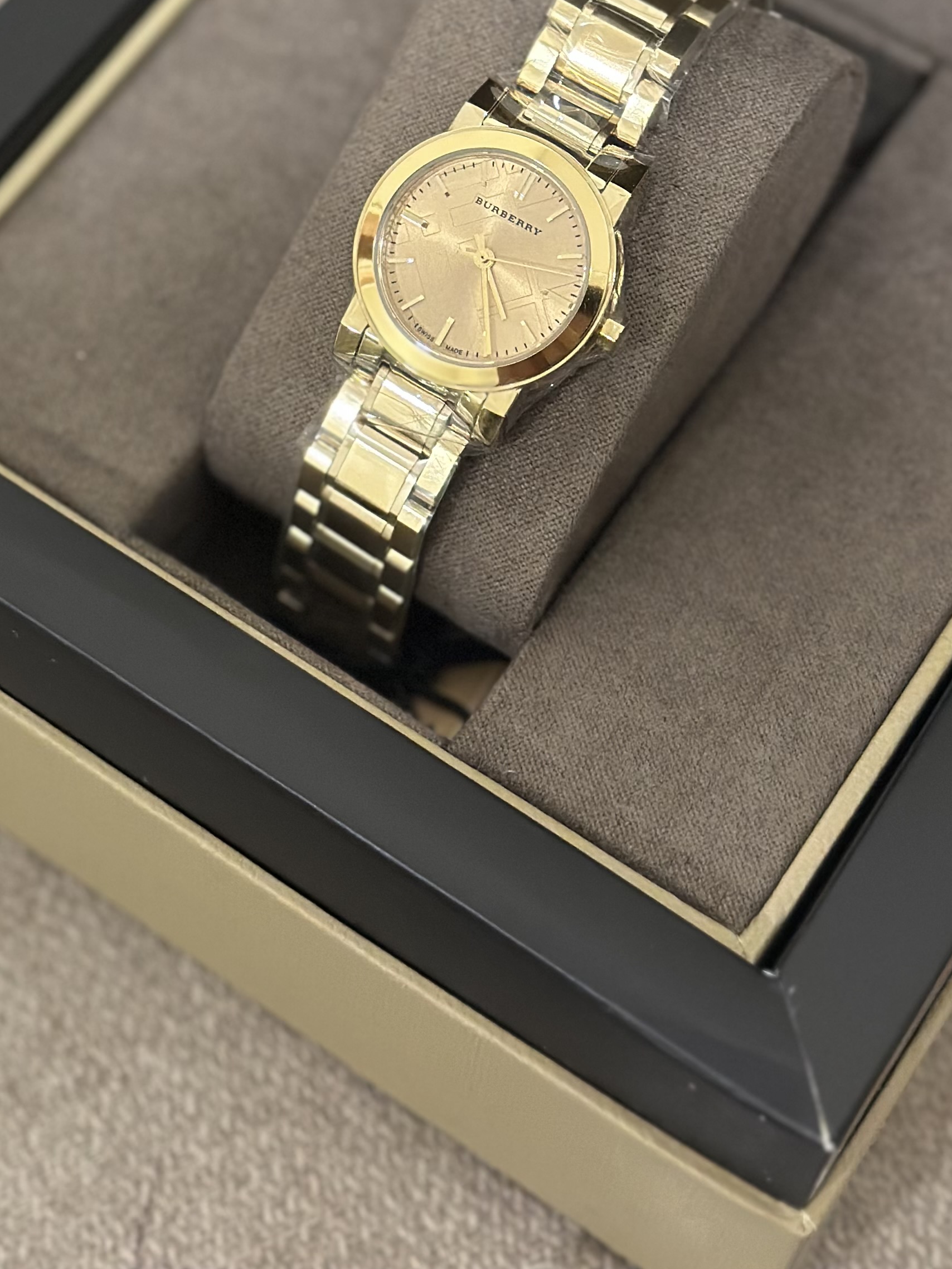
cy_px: 147
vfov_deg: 22.5
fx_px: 3117
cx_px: 379
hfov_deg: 17.4
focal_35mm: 85
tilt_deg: -54.1
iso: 320
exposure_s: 1/60
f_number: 1.78
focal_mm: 6.86
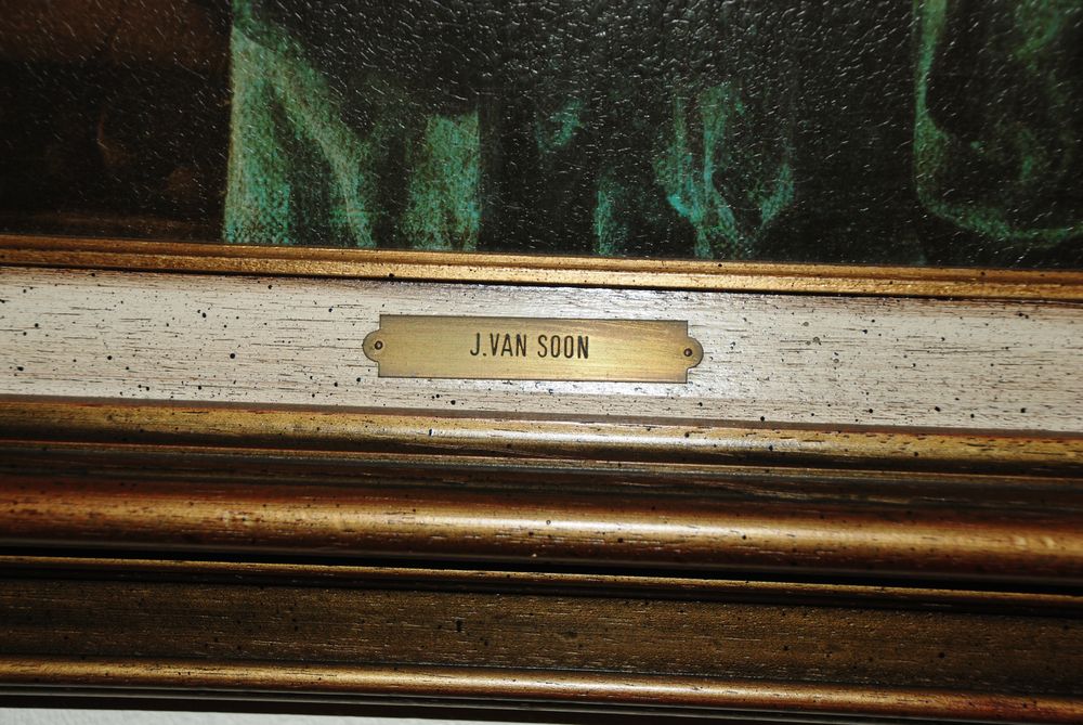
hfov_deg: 26.0
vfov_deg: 17.5
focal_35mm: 78
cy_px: 362
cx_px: 542
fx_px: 2349
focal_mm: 52
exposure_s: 1/60
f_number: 5
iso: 200
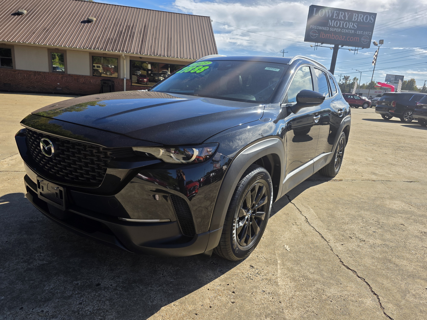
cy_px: 160
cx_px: 214
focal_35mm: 23
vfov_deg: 58.9
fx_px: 284
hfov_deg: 73.9
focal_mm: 6.3
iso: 80
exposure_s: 1/4889
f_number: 1.7
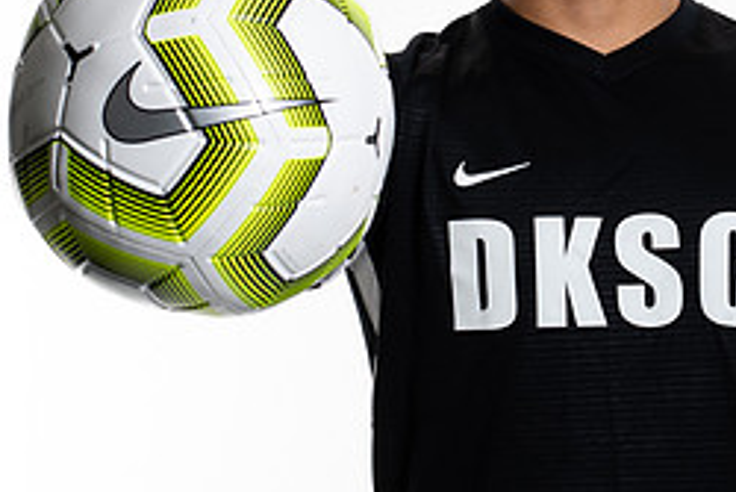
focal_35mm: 174
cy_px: 34
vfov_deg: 7.9
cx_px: 568
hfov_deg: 11.8
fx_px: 3559
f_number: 11
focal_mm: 50
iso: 100
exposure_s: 1/200
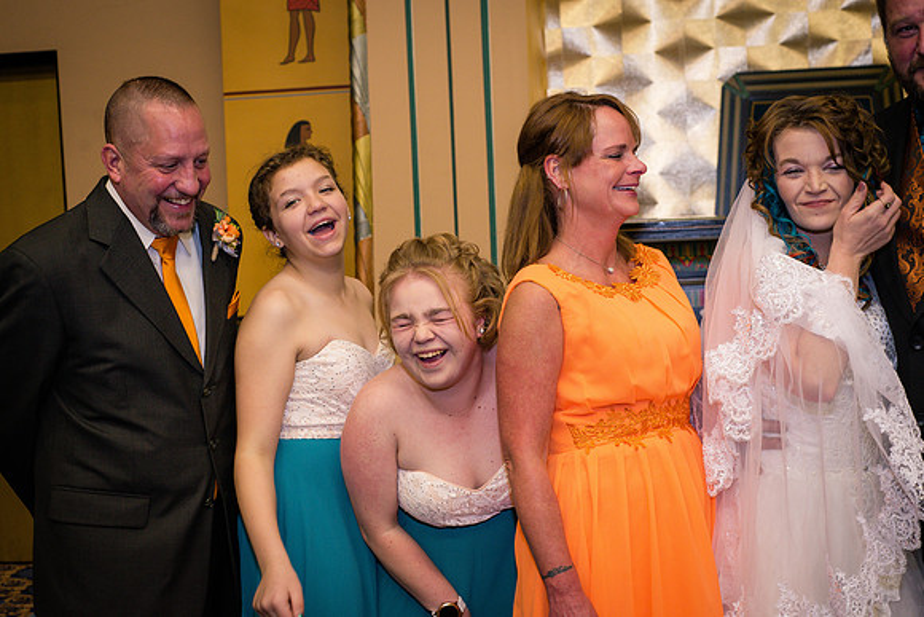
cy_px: 308
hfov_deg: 39.6
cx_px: 462
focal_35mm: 50
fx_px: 1284
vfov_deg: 27.0
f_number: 5
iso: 800
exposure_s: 1/125
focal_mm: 50
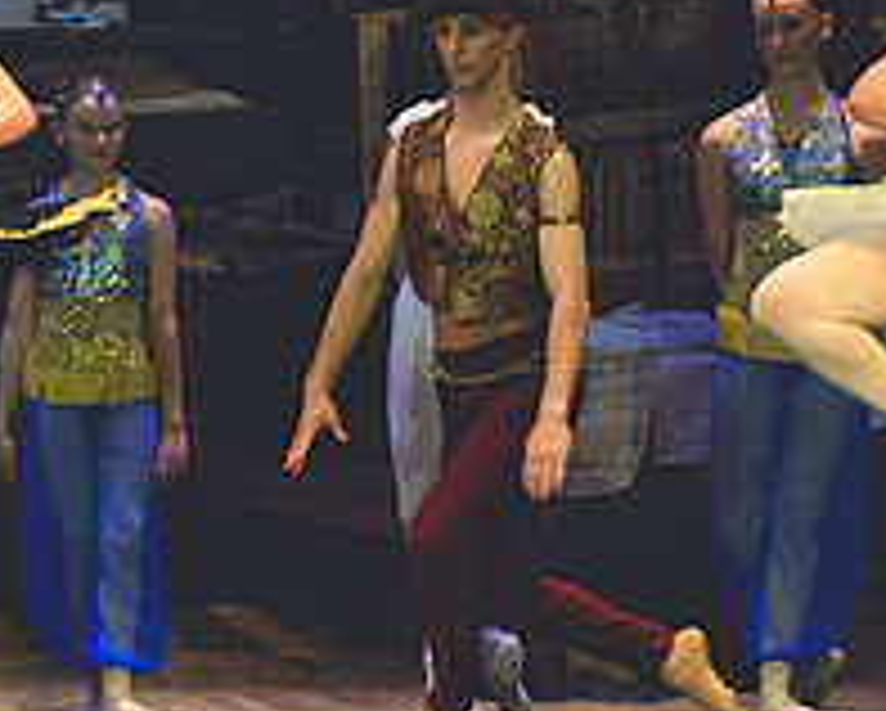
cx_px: -133
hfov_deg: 3.5
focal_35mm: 558
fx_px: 14646
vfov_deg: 2.8
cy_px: 615
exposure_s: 1/500
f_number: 2.8
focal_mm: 122
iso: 2000
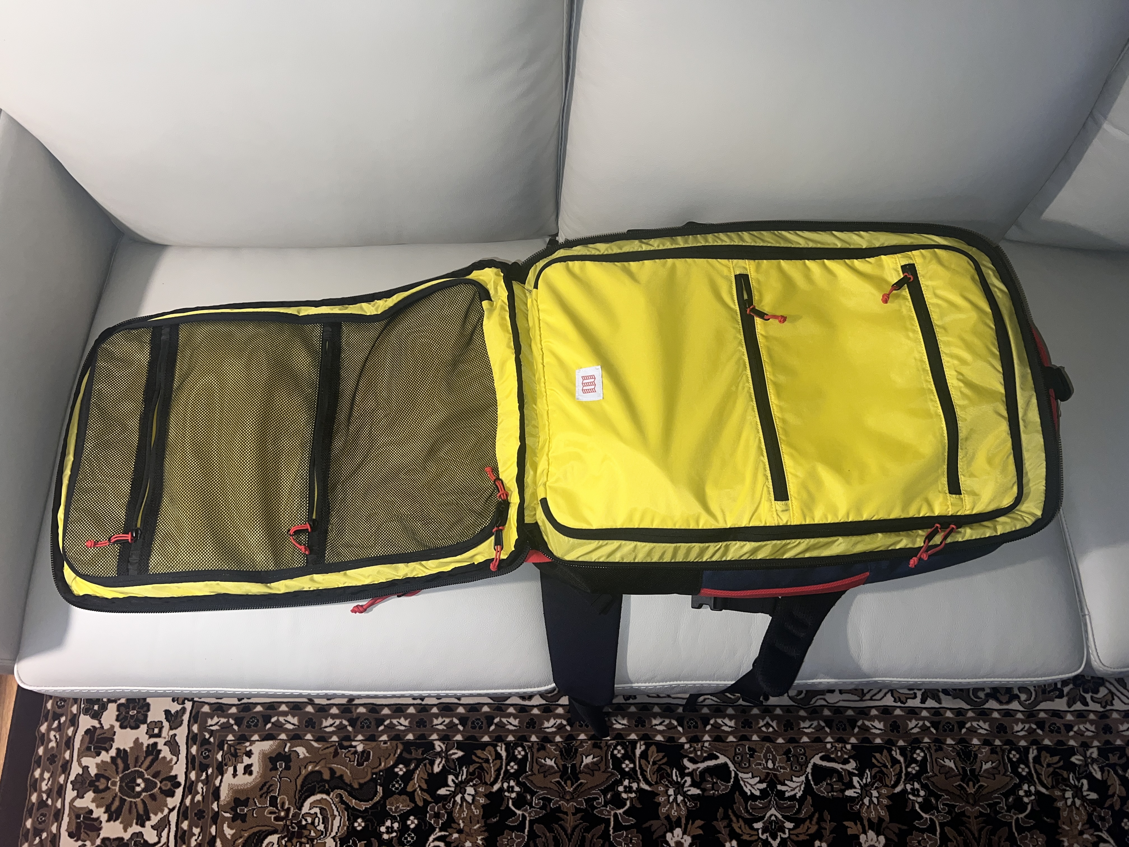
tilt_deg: -71.8
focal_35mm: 26
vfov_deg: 53.1
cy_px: 424
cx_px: 564
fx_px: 848
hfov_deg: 67.3
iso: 50
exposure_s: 1/29
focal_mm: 5.7
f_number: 1.5
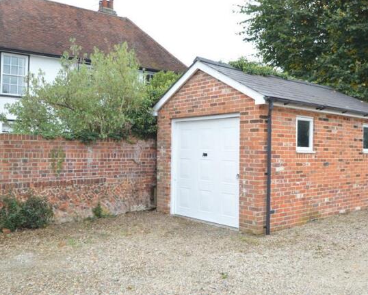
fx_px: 355
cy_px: 147
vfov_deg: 45.1
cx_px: 213
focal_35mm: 33
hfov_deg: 54.6
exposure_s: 1/80
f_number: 4.5
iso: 100
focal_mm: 19
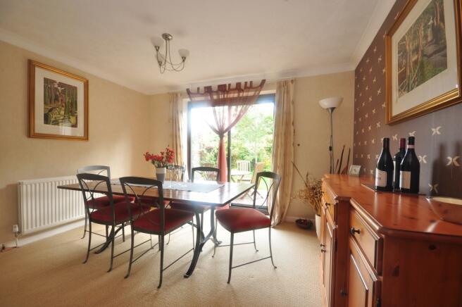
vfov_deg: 77.2
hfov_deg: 100.4
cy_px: 154
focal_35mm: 15
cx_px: 231
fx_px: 192
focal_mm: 10
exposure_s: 1/1.3
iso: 200
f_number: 11
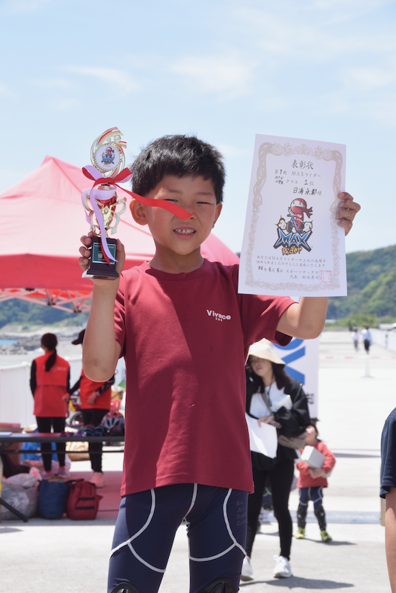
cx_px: 198
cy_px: 296
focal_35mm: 120
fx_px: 1976
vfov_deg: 17.0
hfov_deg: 11.4
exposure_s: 1/640
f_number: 11
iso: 800
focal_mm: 80
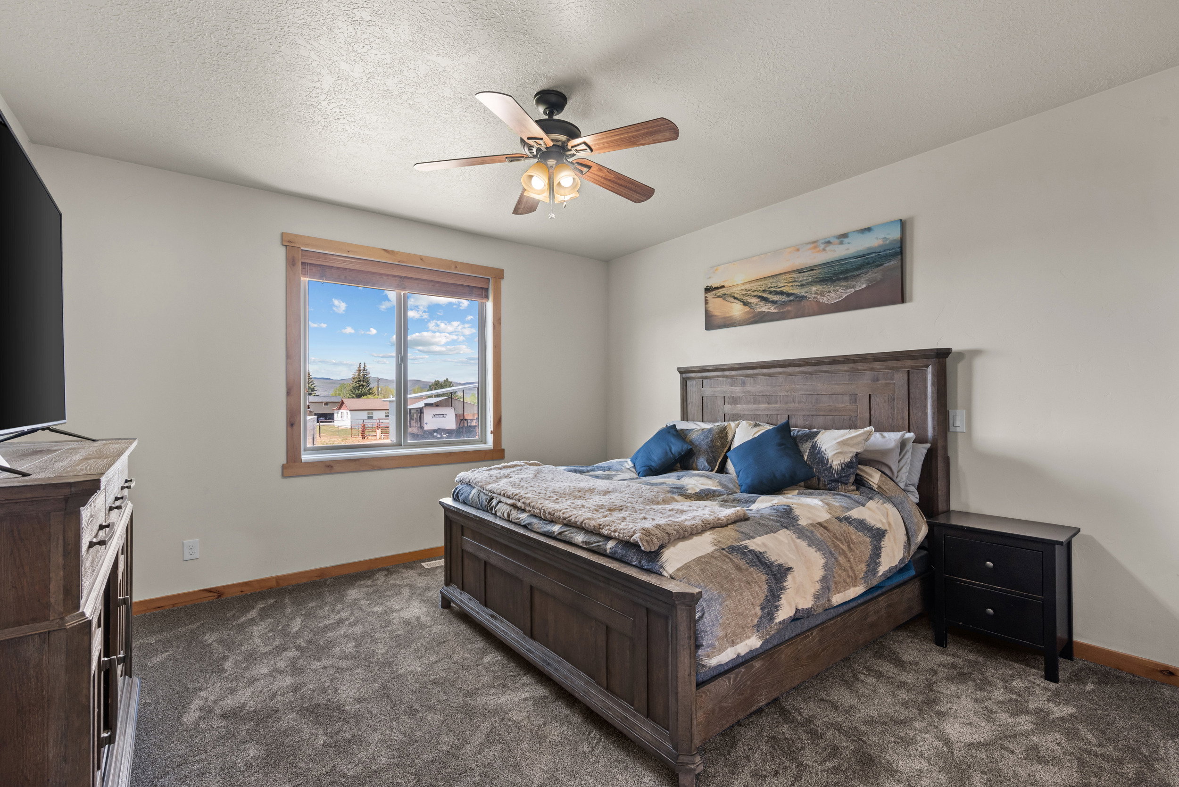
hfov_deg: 96.7
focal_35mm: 16
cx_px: 590
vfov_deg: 73.8
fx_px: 524
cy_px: 394
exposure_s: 1/3
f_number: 8
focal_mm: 16
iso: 500
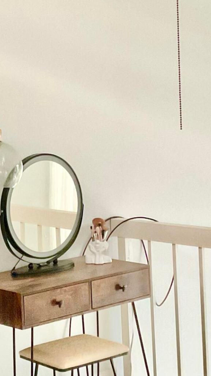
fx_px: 885
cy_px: 146
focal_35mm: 89
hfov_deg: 13.4
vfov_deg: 23.9
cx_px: -12
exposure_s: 1/60
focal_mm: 3
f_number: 1.8
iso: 250
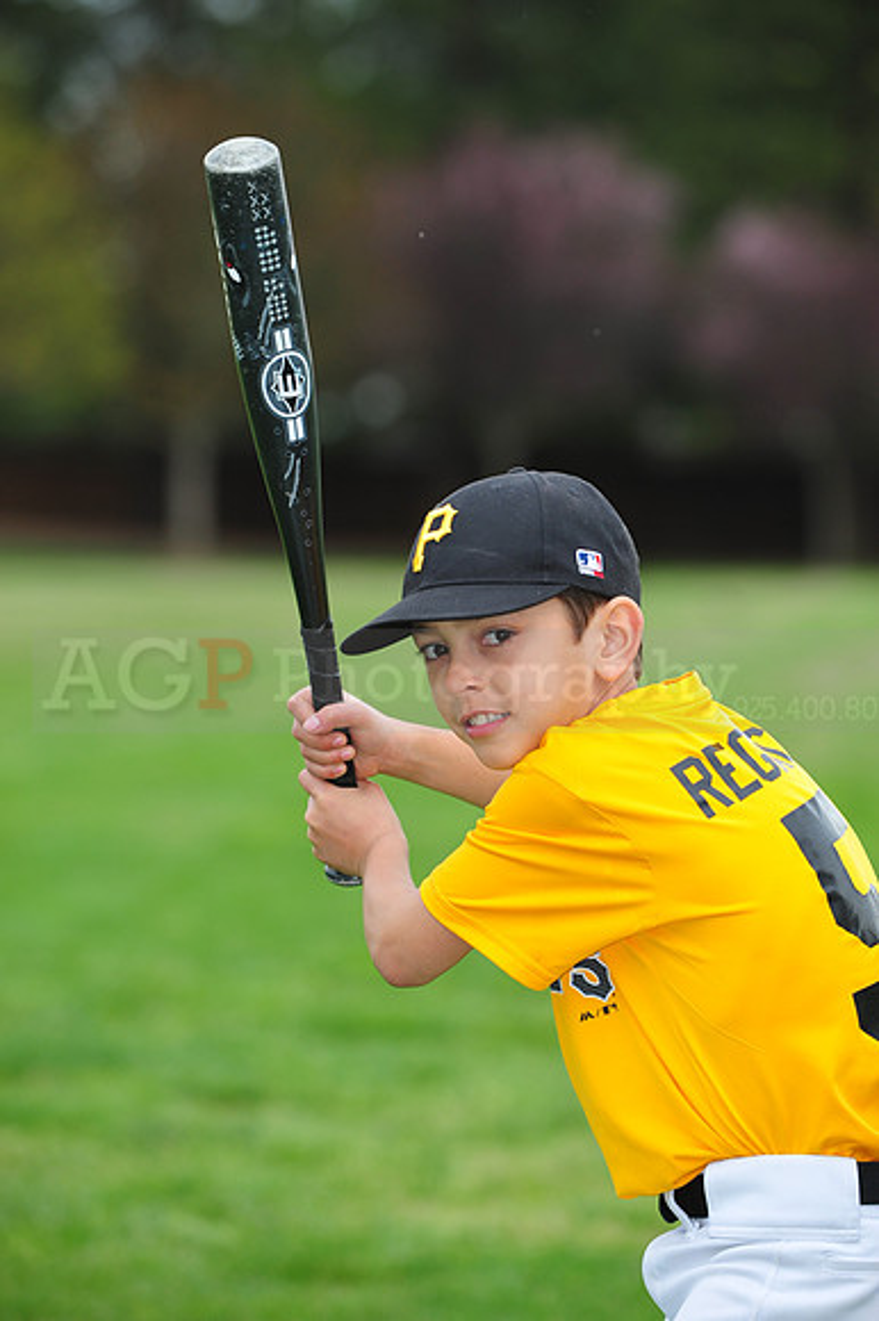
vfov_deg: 11.1
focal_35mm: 185
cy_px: 660
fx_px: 6783
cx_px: 440
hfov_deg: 7.4
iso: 400
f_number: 5
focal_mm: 185
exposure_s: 1/500
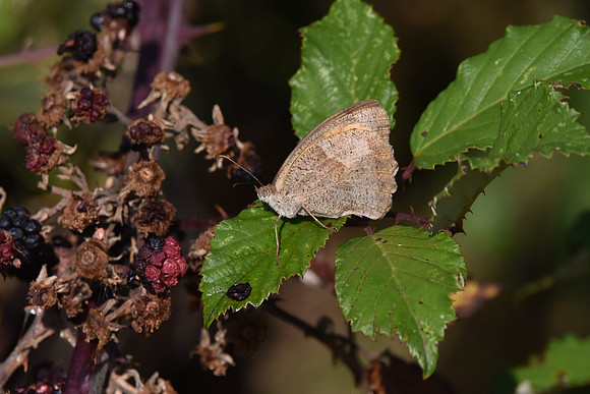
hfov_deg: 2.3
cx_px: 295
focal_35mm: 900
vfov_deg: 1.5
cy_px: 197
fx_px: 14753
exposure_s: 1/1000
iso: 720
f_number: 9
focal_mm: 600
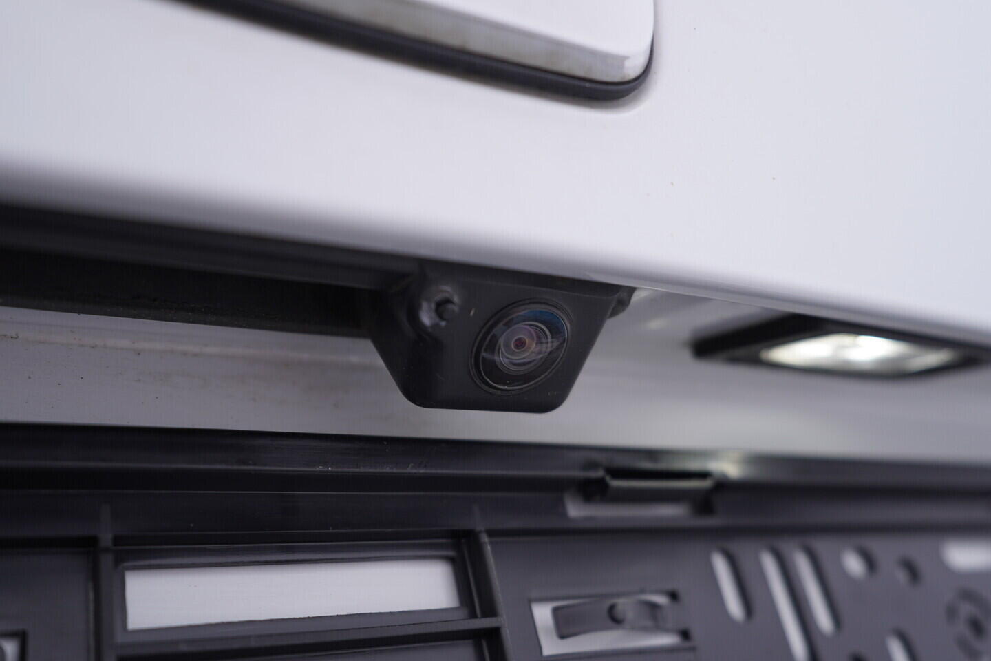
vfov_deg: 36.9
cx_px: 496
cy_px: 330
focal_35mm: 36
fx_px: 991
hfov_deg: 53.1
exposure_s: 1/60
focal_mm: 24
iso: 125
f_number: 3.5
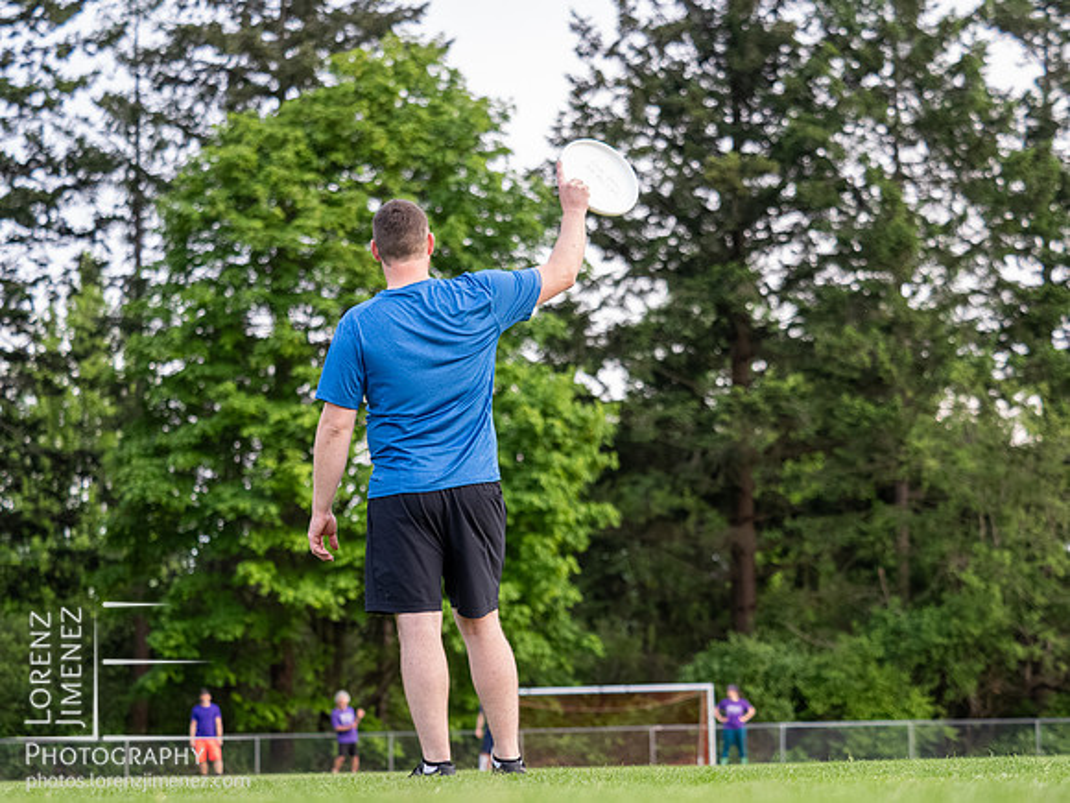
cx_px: 535
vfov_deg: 12.0
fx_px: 3833
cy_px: 402
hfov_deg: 15.9
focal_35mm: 124
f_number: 2.8
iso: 1600
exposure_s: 1/800
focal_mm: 62
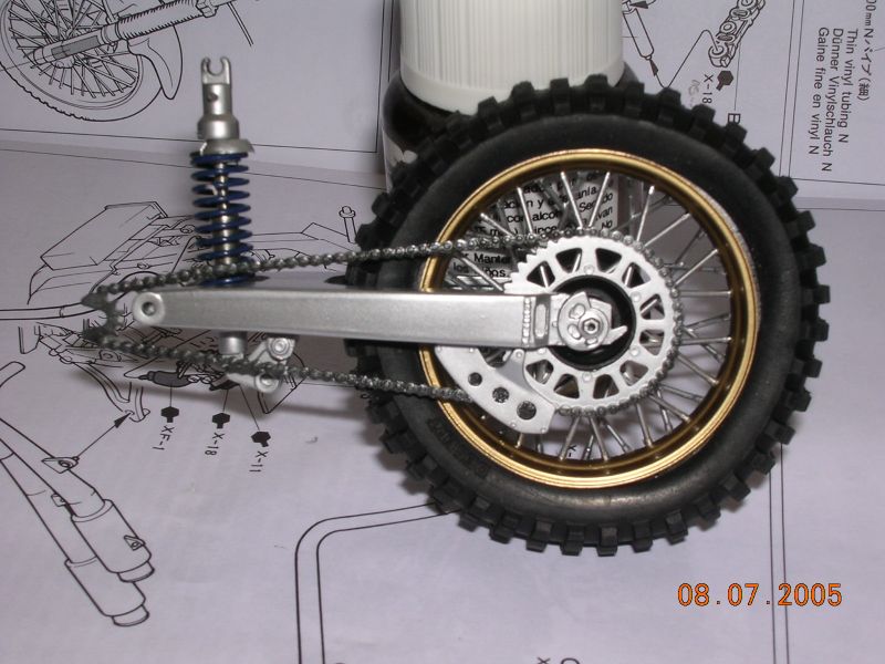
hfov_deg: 30.7
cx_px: 442
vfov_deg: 23.3
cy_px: 332
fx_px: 1611
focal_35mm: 63
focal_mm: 9.6
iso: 100
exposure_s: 1/60.1
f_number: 7
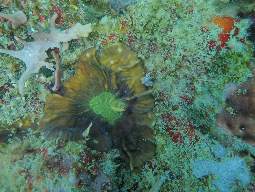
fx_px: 184
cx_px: 128
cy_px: 96
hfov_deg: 69.4
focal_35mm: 25
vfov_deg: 54.9
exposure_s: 1/60
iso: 160
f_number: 2
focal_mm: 4.5
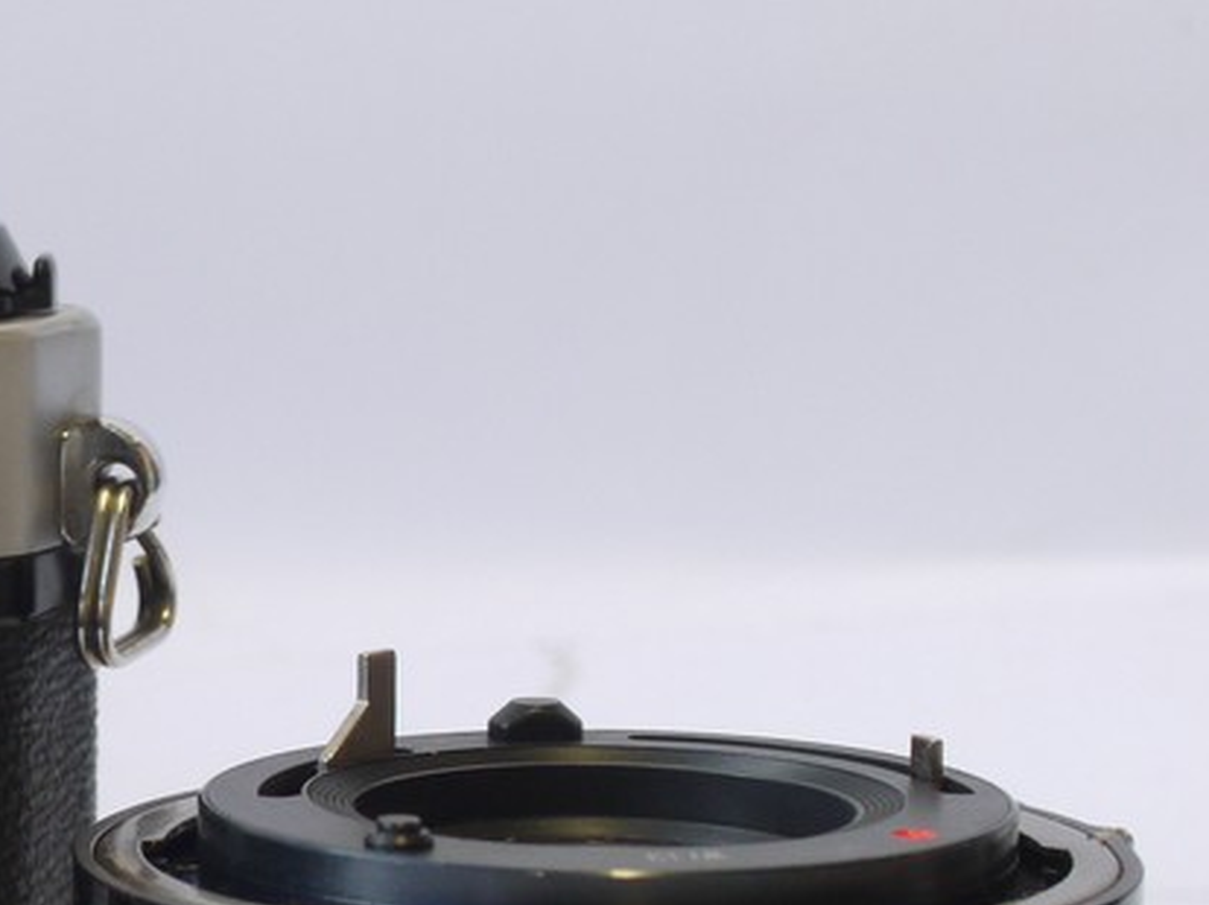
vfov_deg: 8.5
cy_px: 797
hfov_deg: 11.1
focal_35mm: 174
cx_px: -330
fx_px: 6074
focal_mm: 30
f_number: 7.1
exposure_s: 1/30
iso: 400
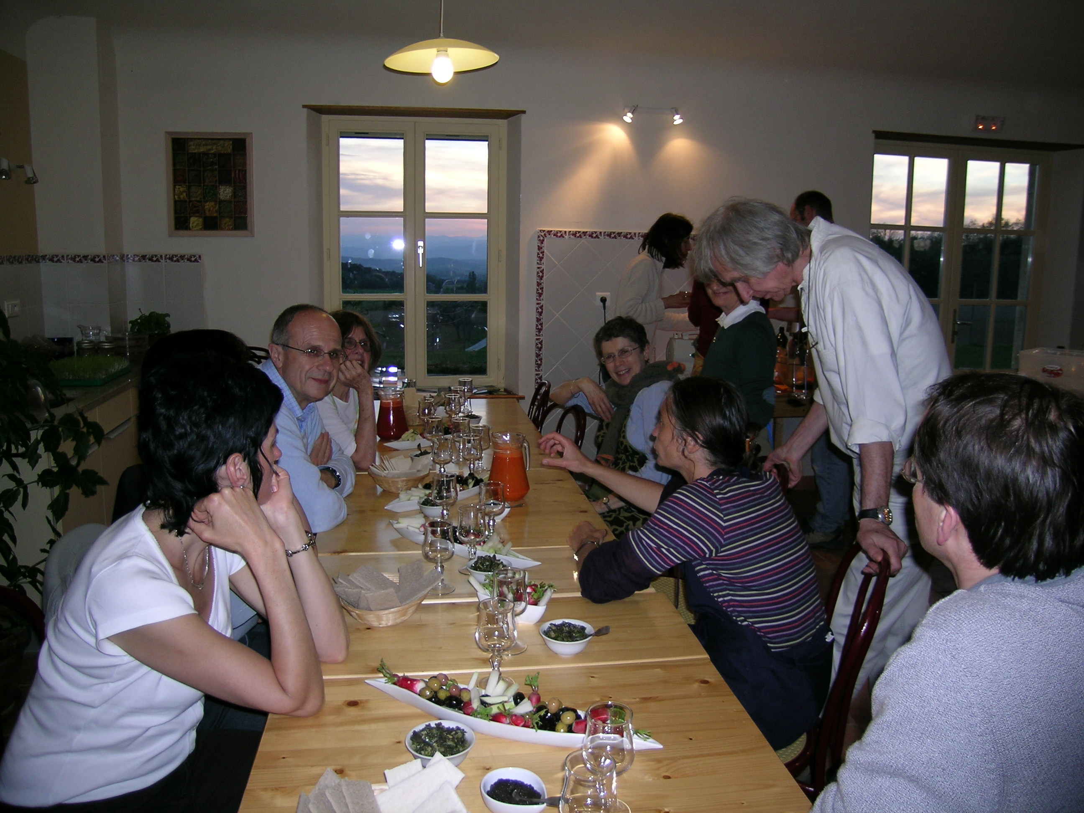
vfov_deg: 49.7
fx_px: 877
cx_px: 542
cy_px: 406
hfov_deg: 63.4
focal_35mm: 28
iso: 50
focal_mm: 5.8
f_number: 2.8
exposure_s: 1/60.1
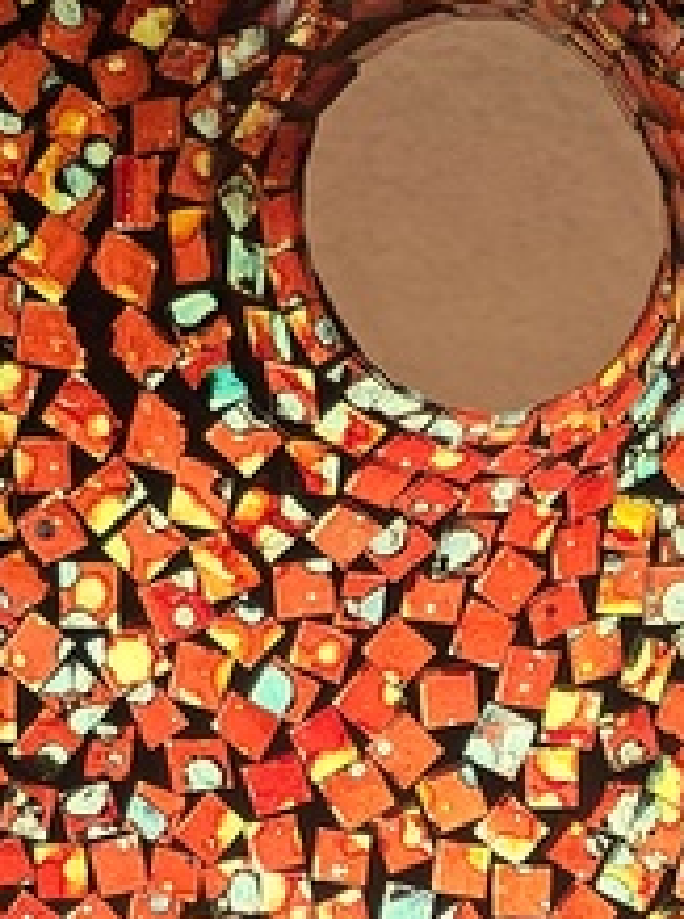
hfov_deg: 17.2
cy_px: 621
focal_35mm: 84
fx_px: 2224
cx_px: 629
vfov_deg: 23.2
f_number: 1.7
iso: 125
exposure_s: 1/100
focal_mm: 6.3
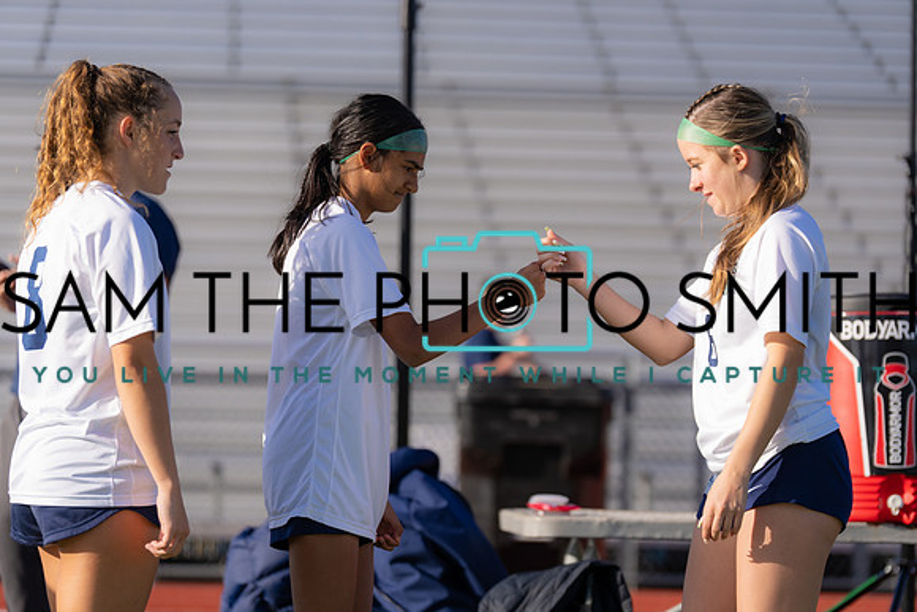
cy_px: 306
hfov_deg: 16.1
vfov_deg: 10.8
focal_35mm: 127
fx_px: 3236
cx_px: 458
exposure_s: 1/2500
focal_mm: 127
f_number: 2.8
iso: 200
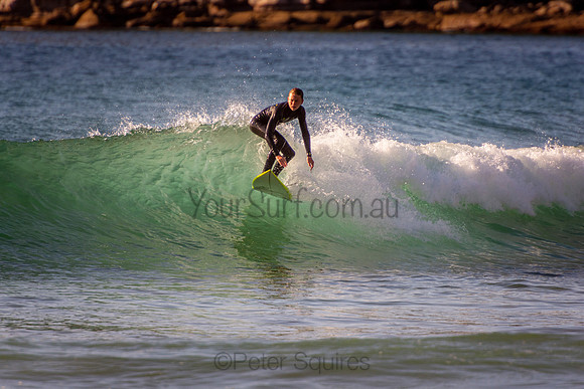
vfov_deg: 2.3
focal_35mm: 600
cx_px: 292
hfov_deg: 3.4
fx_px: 9735
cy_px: 194
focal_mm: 400
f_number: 5.6
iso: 560
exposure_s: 1/2000
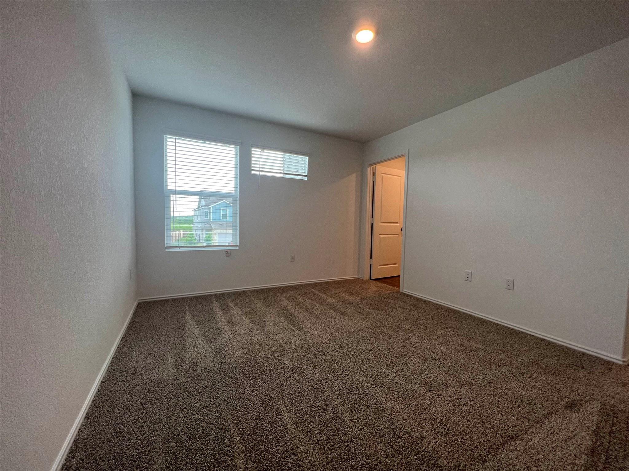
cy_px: 236
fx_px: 236
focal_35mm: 13
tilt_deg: -3.3
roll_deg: -1.0
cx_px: 314
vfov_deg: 89.9
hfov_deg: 106.2
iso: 80
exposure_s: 1/120
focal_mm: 1.57
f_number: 1.8
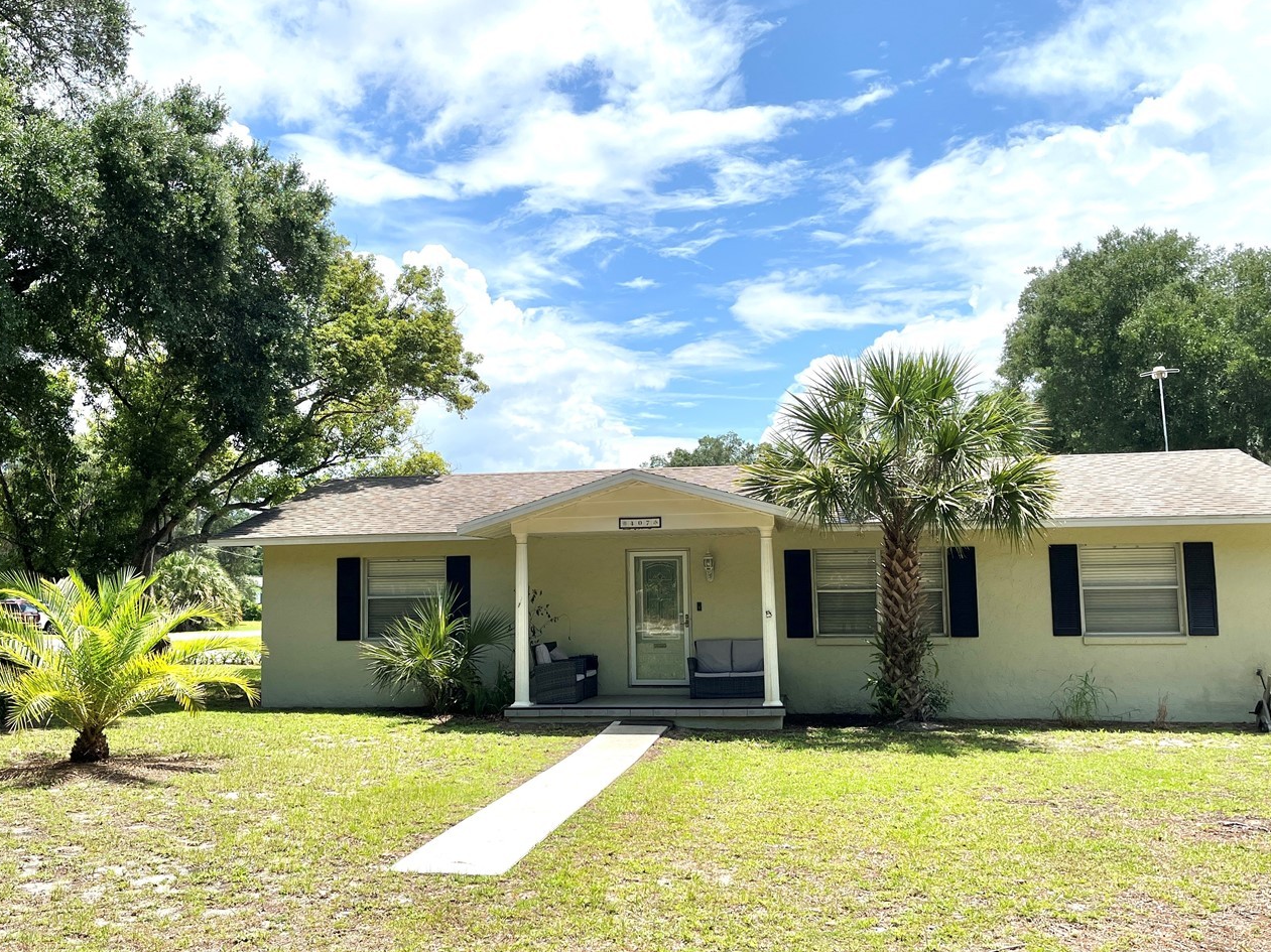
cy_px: 458
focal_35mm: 33
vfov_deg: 42.9
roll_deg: +0.9
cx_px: 616
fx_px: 1211
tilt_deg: +6.0
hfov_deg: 55.4
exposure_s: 1/6173
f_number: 1.6
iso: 50
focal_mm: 5.1
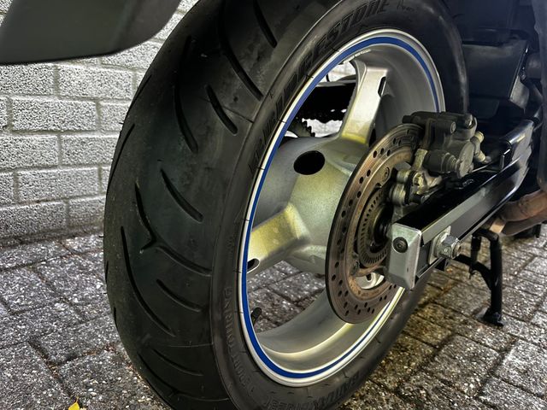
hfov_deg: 67.3
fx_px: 411
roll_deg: -7.1
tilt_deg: -16.2
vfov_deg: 53.1
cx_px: 274
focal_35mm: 26
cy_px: 205
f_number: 1.6
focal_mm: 5.1
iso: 125
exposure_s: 1/102
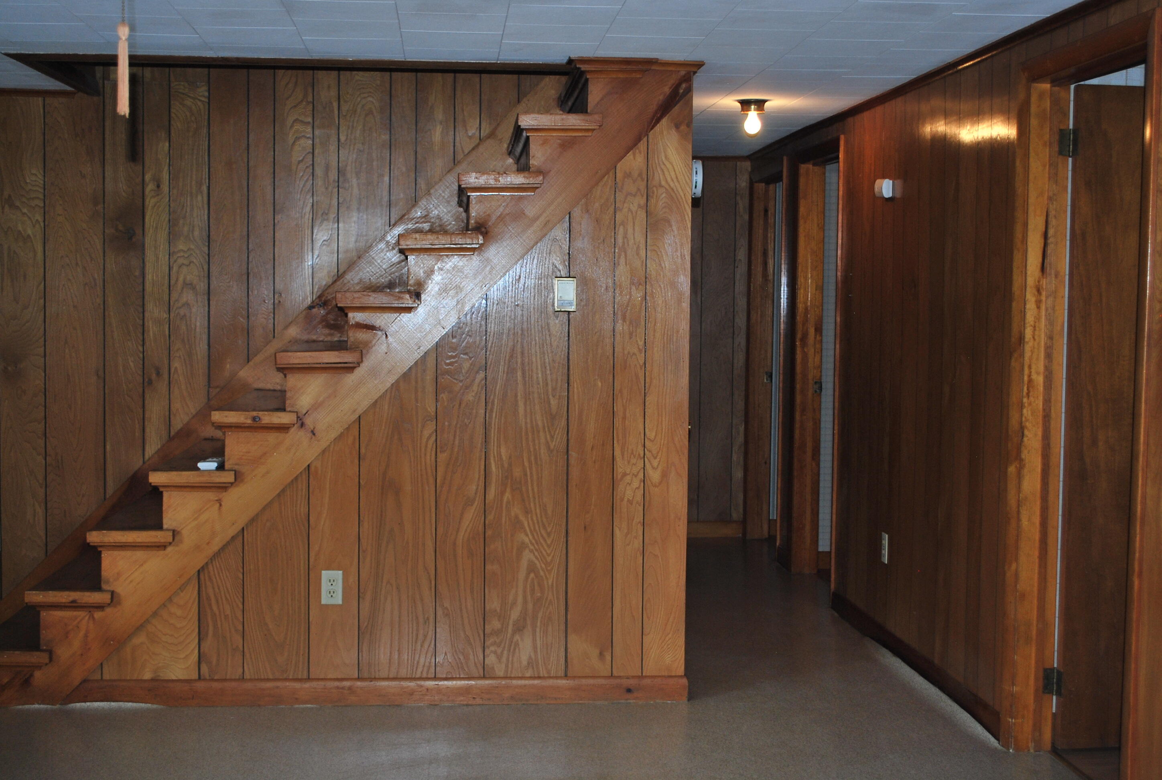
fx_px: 1553
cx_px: 581
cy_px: 390
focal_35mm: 48
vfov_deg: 28.2
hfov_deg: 41.0
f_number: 5
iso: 200
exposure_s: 1/60
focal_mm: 32
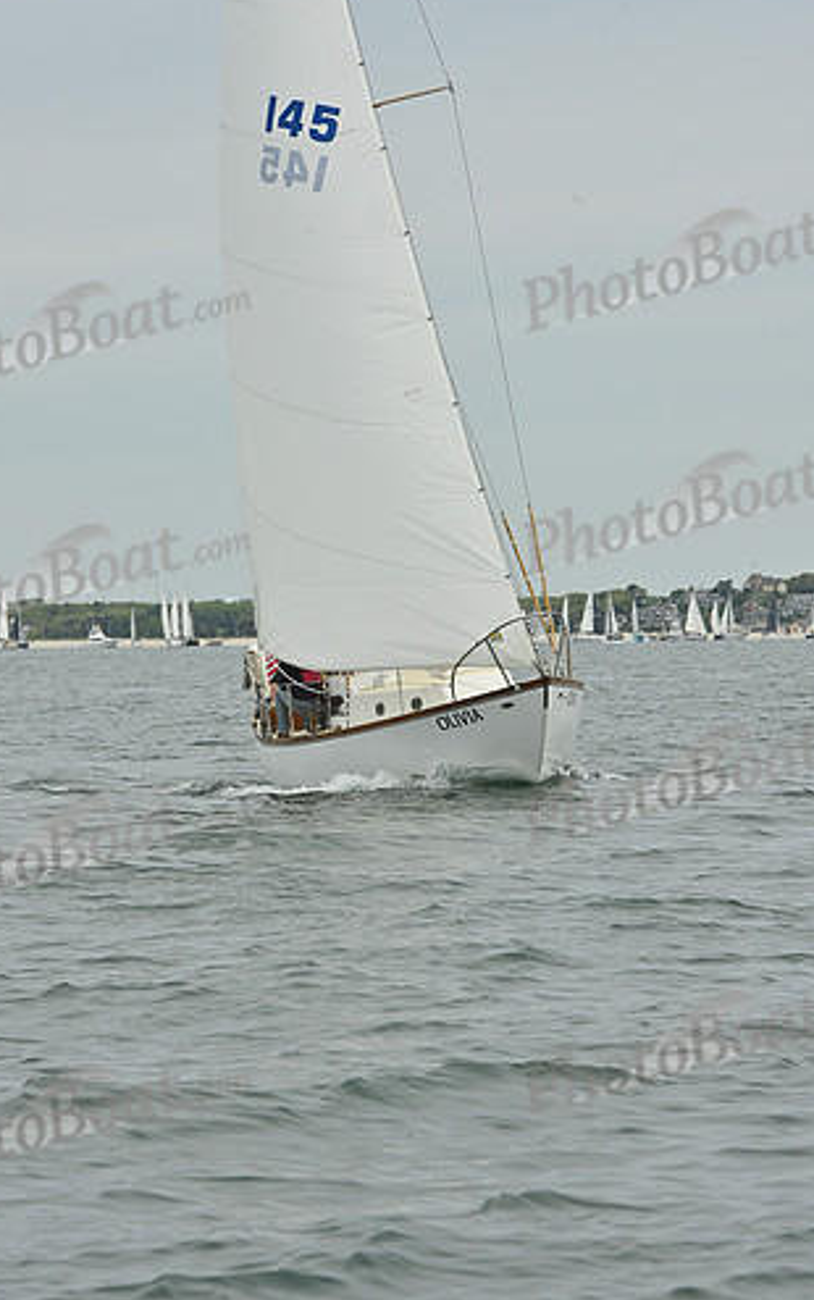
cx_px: 387
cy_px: 680
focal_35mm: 197
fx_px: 6982
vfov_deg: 10.6
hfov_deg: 6.7
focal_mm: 165
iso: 320
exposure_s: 1/800
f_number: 13
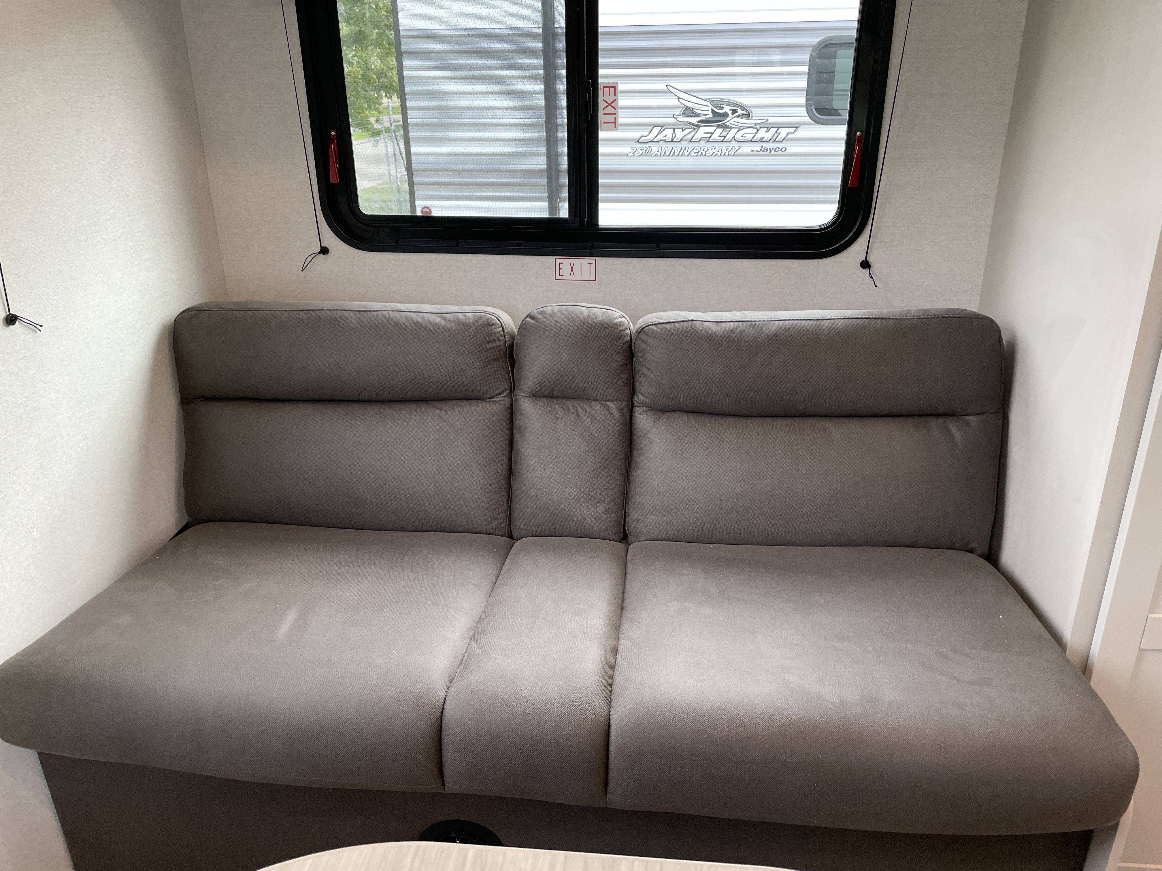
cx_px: 581
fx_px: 873
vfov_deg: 53.1
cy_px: 436
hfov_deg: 67.3
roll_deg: +1.4
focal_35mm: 26
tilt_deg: -23.0
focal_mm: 4.2
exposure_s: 1/115
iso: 125
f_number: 1.6
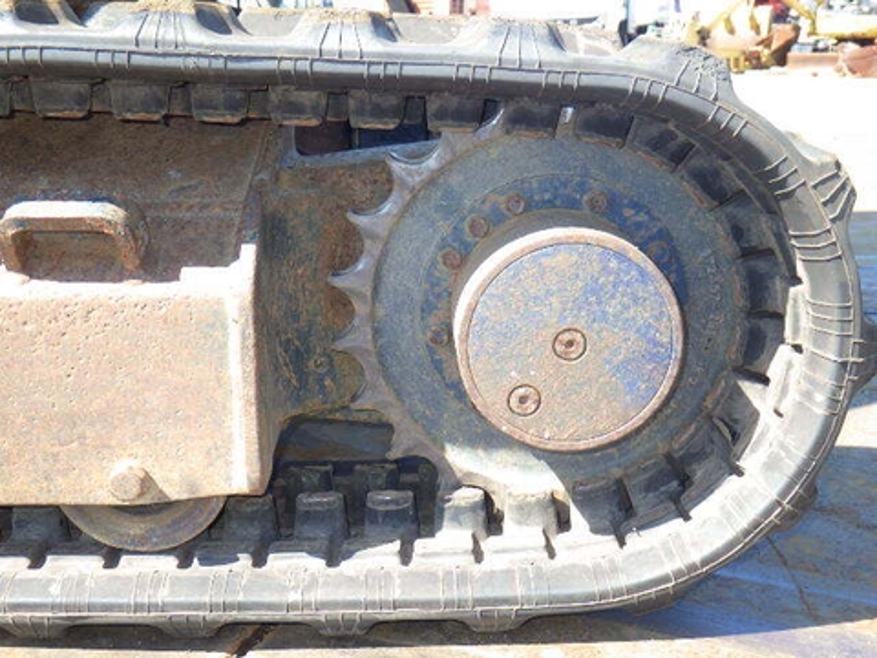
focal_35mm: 42
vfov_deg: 34.3
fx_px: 1064
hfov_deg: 44.8
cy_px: 329
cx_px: 438
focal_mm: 7.5
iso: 125
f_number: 4.2
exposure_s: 1/125
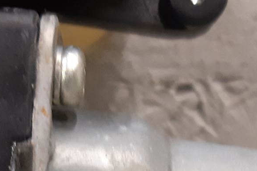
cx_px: 200
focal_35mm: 95
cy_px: 316
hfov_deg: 21.2
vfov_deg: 12.9
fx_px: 678
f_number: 1.7
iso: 200
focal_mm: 3.93
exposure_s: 1/33
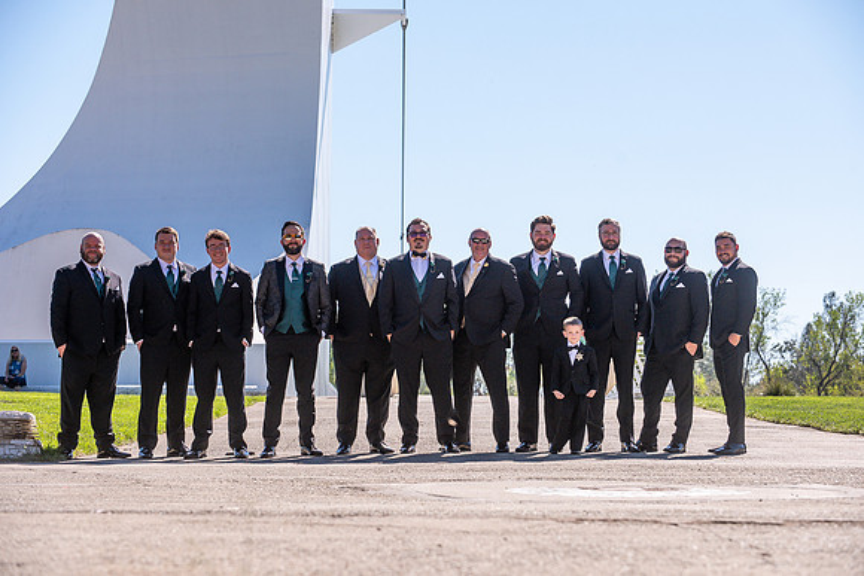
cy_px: 288
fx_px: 2430
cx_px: 432
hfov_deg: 20.2
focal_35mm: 101
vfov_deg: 13.5
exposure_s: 1/2500
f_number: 5.6
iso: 400
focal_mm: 98
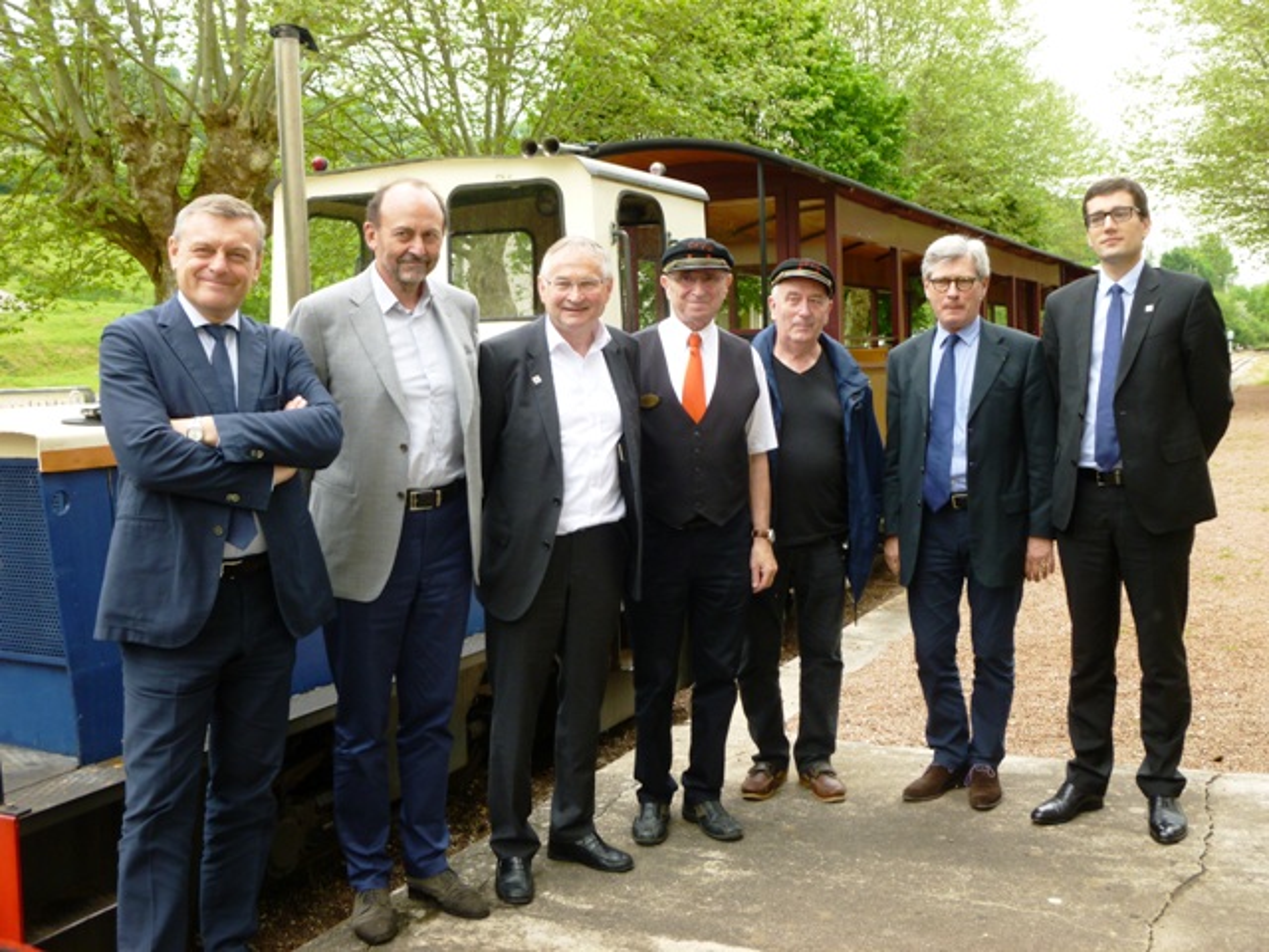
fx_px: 1430
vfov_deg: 36.8
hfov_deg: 47.9
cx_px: 634
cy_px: 476
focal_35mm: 39
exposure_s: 1/125
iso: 100
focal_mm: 6.9
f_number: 3.7
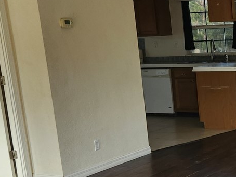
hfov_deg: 21.8
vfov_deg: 18.1
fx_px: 553
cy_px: 138
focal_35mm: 81
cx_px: 306
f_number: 1.8
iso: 80
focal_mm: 5.4
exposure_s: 1/180
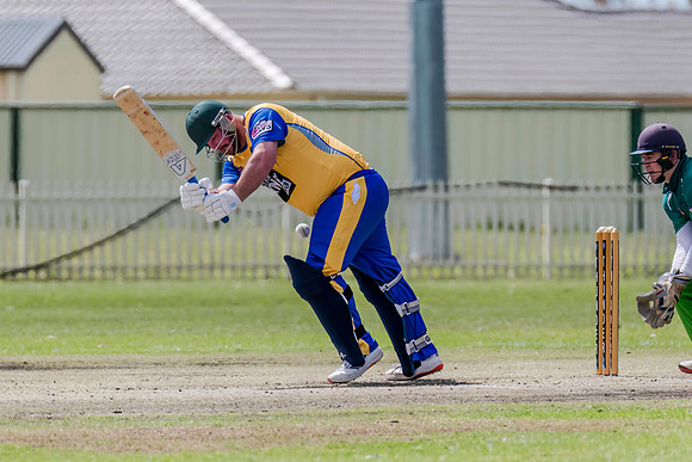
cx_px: 236
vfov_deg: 2.1
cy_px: 168
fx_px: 12850
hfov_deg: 3.1
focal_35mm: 668
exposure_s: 1/2500
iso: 800
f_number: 6.3
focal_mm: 500
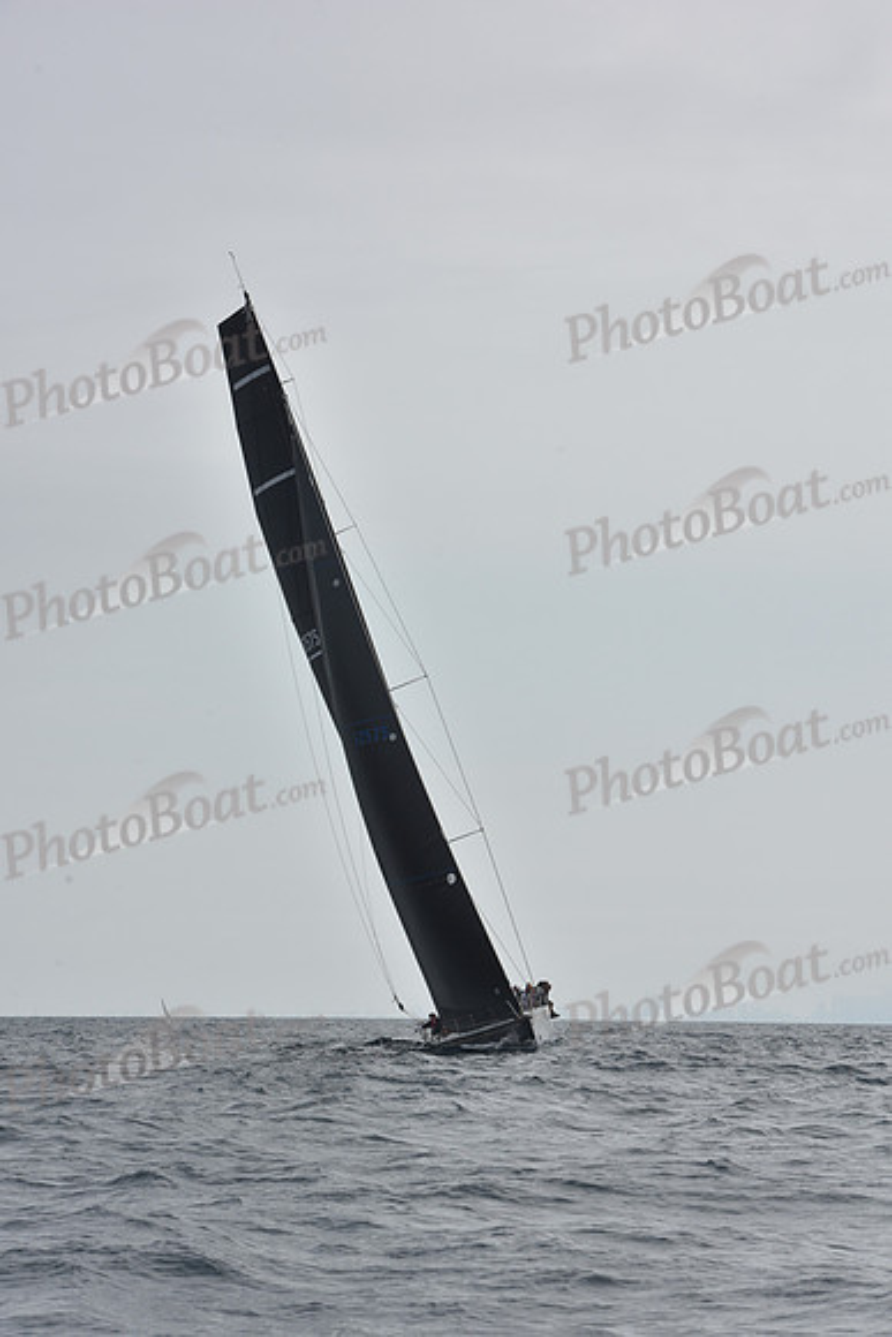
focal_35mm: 112
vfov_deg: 18.3
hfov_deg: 12.2
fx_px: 4160
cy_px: 668
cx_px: 446
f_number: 13
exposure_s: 1/800
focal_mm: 112
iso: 250
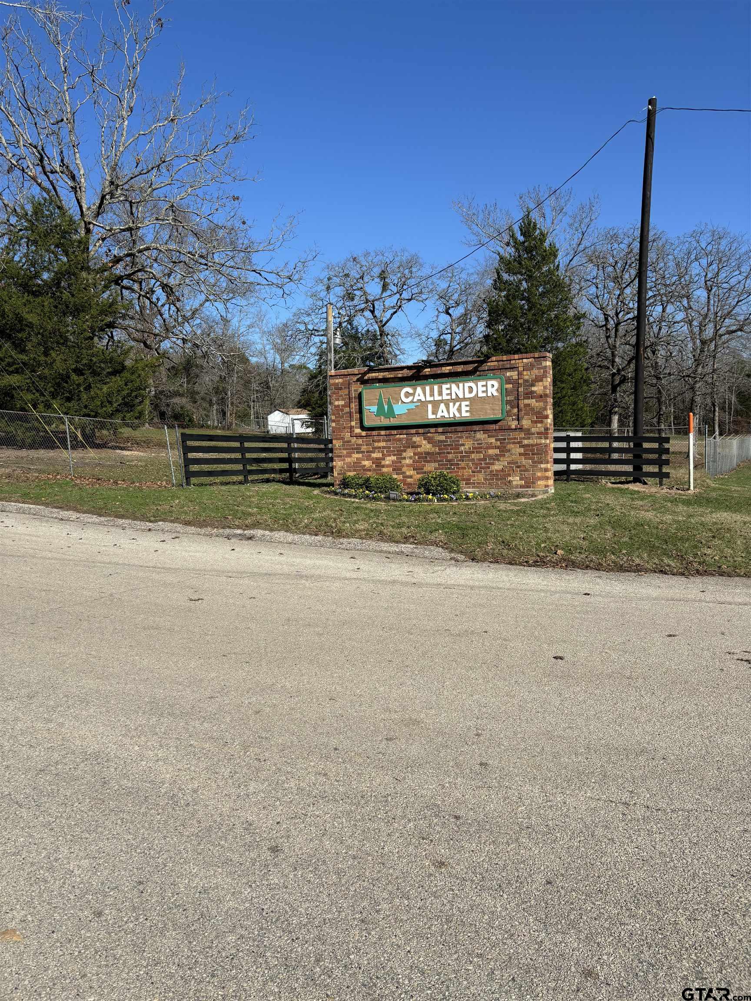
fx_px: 752
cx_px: 376
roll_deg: +4.1
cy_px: 500
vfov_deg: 67.3
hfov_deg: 53.1
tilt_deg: -4.2
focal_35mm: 26
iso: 50
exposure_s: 1/4082
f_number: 1.6
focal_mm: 5.96
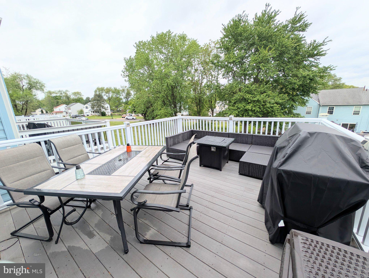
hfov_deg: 110.5
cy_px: 139
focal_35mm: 12
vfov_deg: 94.6
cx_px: 184
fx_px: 128
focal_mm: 2.23
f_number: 1.95
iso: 41
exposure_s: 1/385
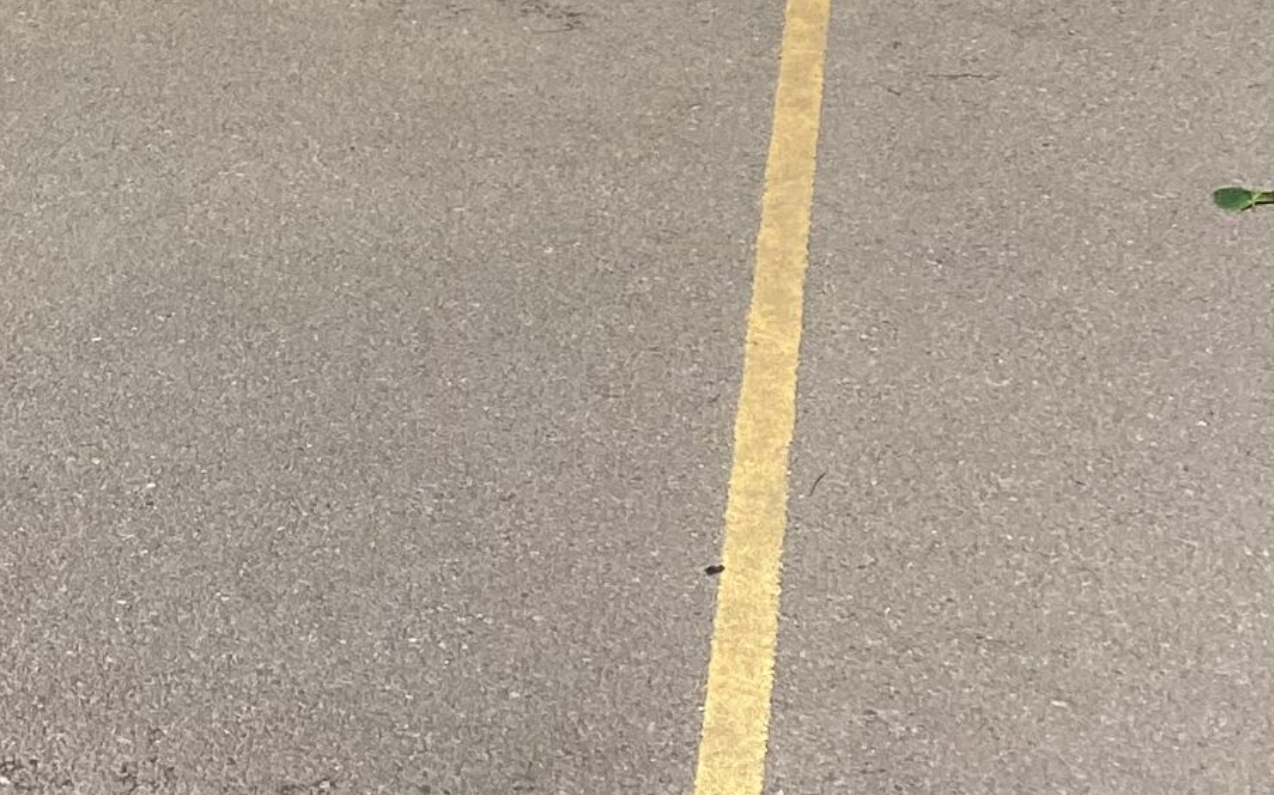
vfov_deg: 13.6
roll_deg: +0.0
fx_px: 3228
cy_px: -221
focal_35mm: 93
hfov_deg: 22.0
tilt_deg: -18.3
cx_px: 242
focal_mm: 3.3
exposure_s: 1/916
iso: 25
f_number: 2.4
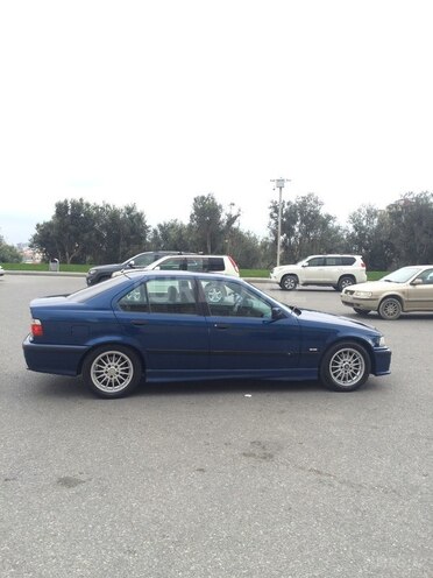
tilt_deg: -7.2
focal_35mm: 29
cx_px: 216
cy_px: 289
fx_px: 484
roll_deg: +0.3
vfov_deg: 61.7
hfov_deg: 48.2
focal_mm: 4.15
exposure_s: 1/237
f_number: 2.2
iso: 32
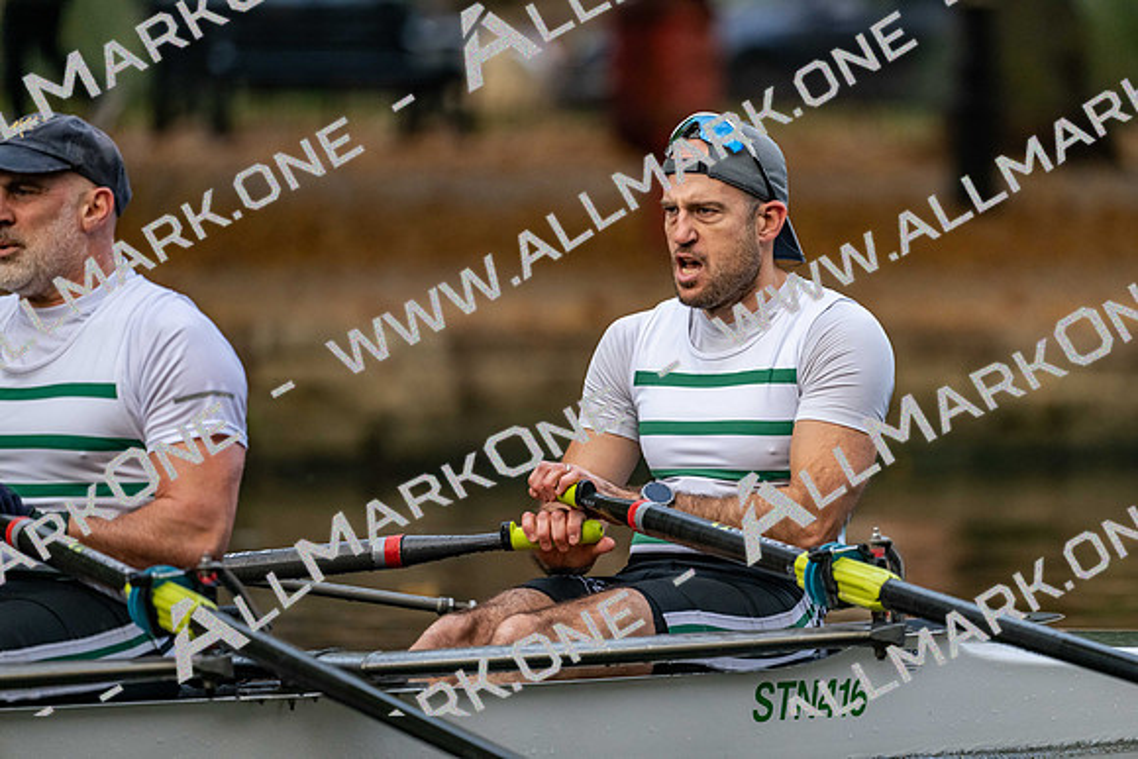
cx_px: 569
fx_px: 12647
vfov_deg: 3.4
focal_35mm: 400
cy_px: 380
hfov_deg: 5.2
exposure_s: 1/2500
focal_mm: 400
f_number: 4.5
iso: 2800
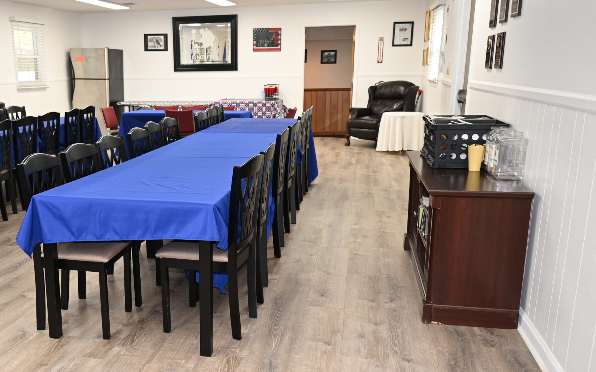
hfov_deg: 51.8
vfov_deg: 34.3
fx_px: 601
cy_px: 219
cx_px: 201
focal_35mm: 37
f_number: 4
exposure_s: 1/60
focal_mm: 24
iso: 450
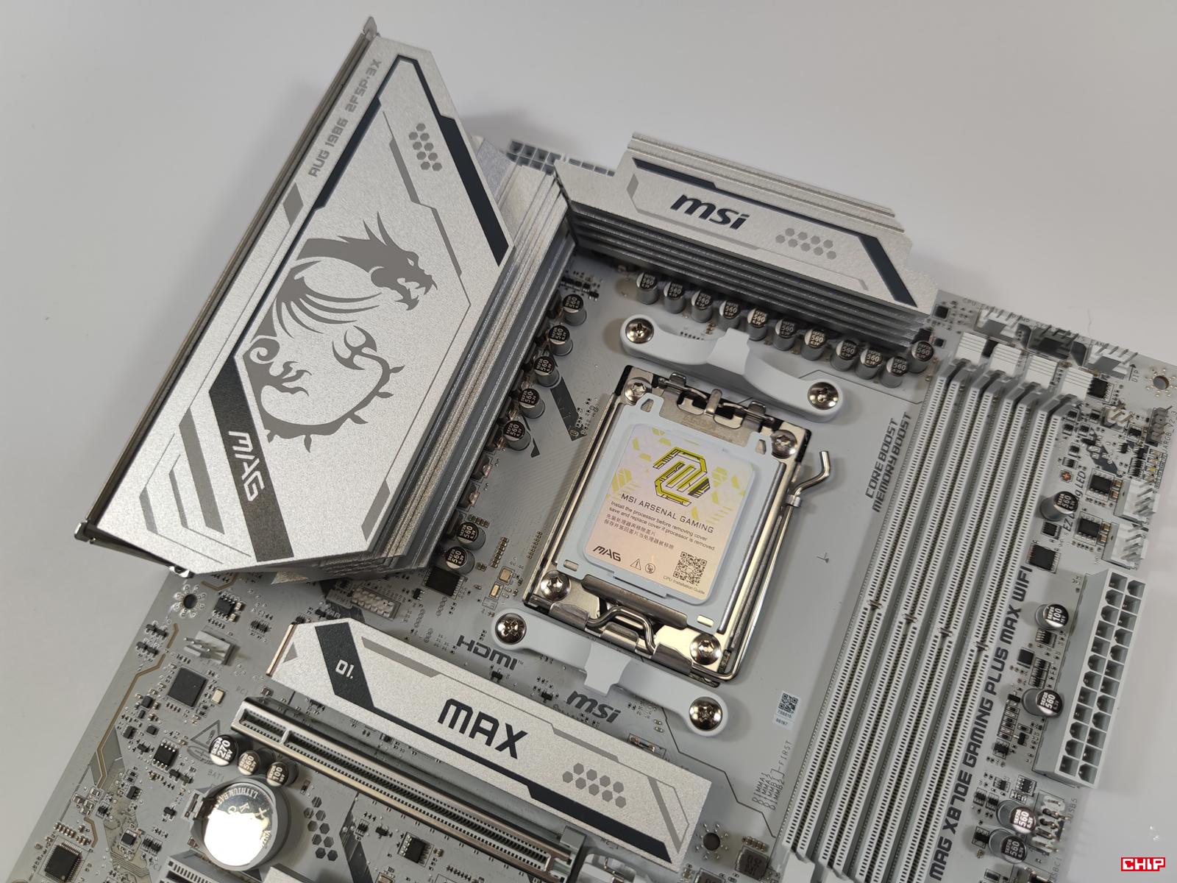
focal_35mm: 25
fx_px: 850
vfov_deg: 54.9
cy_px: 442
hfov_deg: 69.4
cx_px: 588
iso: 55
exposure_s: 1/100
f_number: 1.85
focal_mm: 6.78
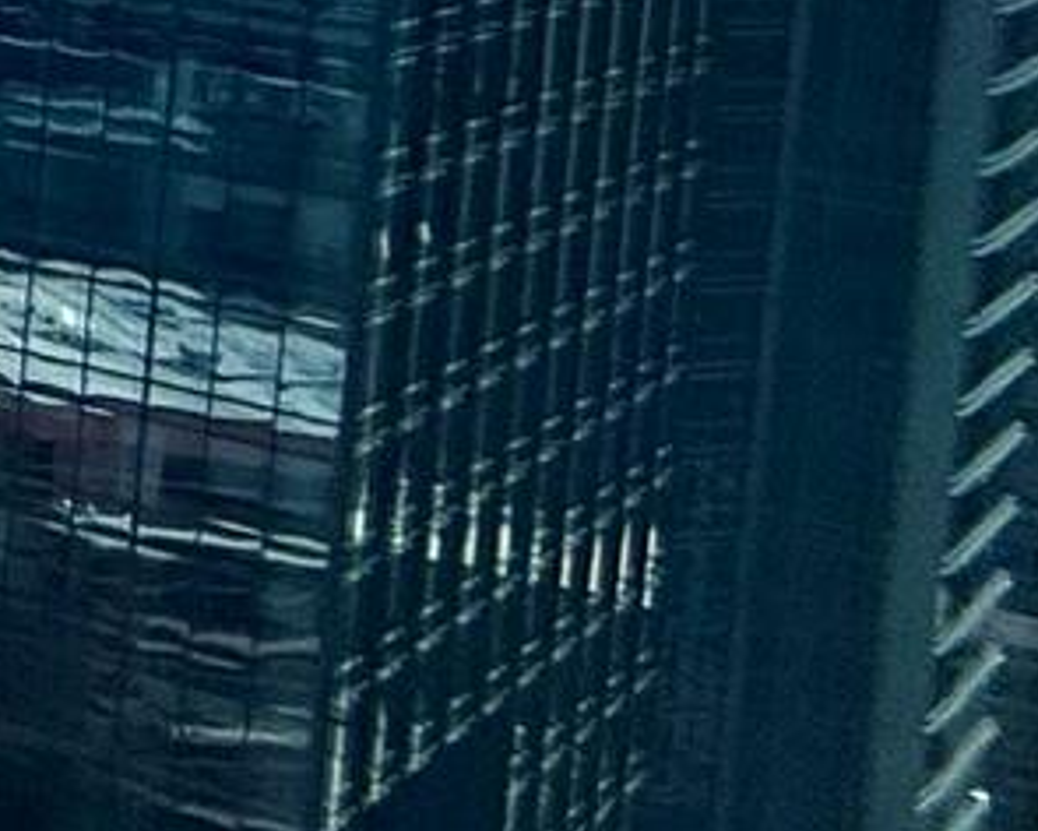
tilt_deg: -2.1
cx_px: -2537
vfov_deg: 14.8
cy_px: -489
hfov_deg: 9.8
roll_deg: -2.3
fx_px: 2918
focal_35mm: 95
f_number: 2.2
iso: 50
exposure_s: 1/1033
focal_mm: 2.22
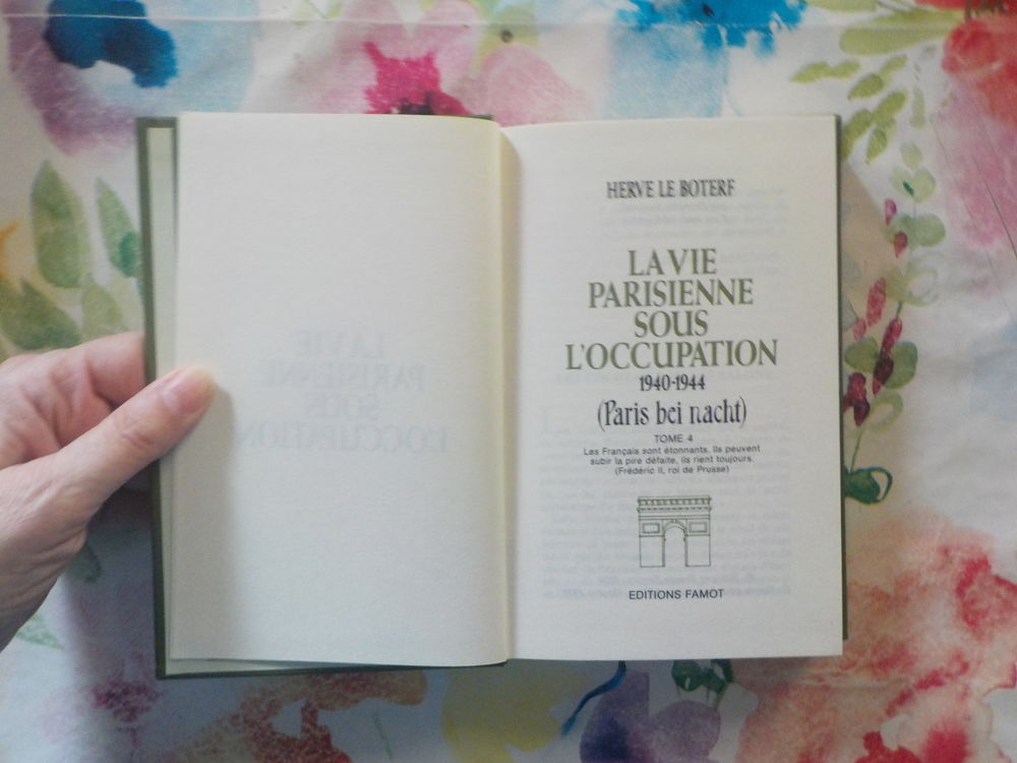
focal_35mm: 30
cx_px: 508
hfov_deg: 60.0
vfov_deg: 46.8
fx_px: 881
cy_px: 382
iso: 400
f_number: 3.3
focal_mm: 4.1
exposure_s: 1/25
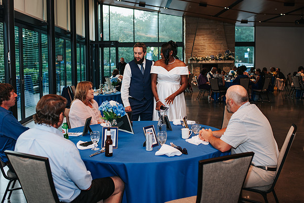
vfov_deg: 33.0
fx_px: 342
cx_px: 155
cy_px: 86
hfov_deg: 48.0
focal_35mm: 40
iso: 400
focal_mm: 35
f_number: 2.8
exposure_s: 1/160
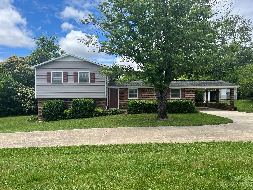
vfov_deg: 53.1
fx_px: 190
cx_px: 126
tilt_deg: -0.6
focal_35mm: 26
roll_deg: +0.1
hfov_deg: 67.3
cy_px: 95
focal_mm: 5.7
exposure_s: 1/2299
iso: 50
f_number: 1.5
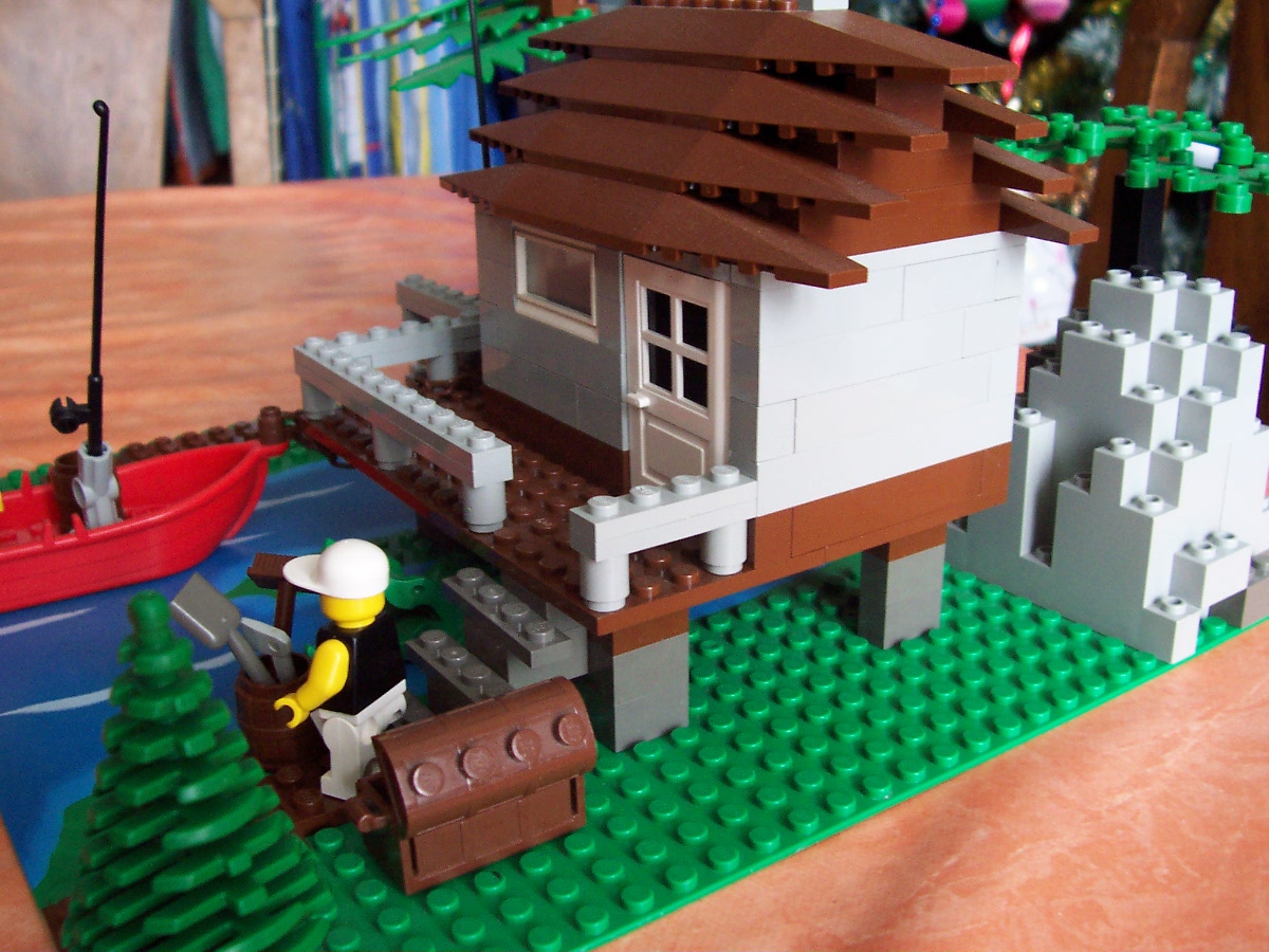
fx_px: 1356
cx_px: 634
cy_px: 476
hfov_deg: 50.1
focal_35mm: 37
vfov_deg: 38.7
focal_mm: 5.6
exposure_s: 1/10
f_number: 2.8
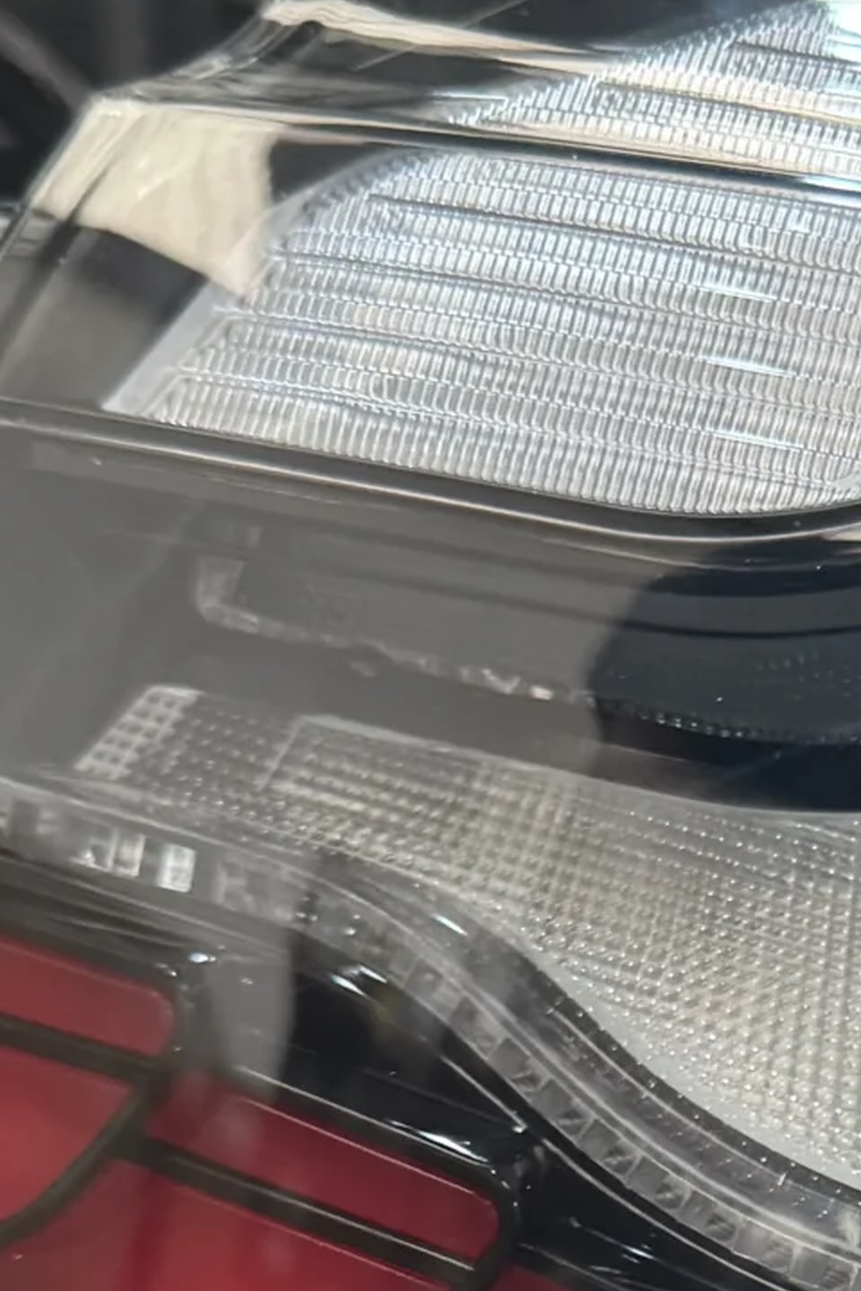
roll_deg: +0.4
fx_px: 3191
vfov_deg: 22.1
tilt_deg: -26.3
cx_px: 1107
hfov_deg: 14.7
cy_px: 1278
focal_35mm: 89
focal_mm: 6.8
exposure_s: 1/60
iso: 250
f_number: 1.8
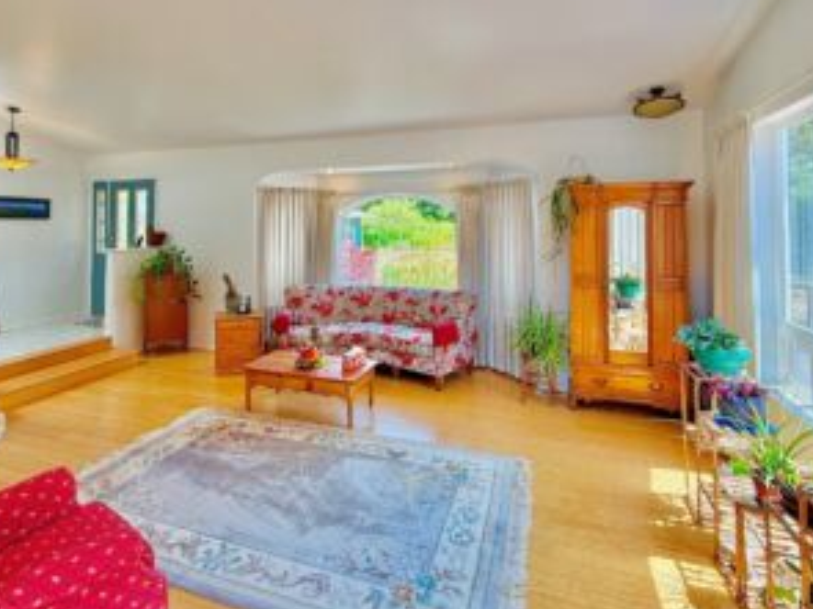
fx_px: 446
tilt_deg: -0.8
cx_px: 383
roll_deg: +0.0
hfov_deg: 84.6
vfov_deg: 68.5
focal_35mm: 19
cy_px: 278
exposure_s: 1/140
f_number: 2.2
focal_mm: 2.22
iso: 50
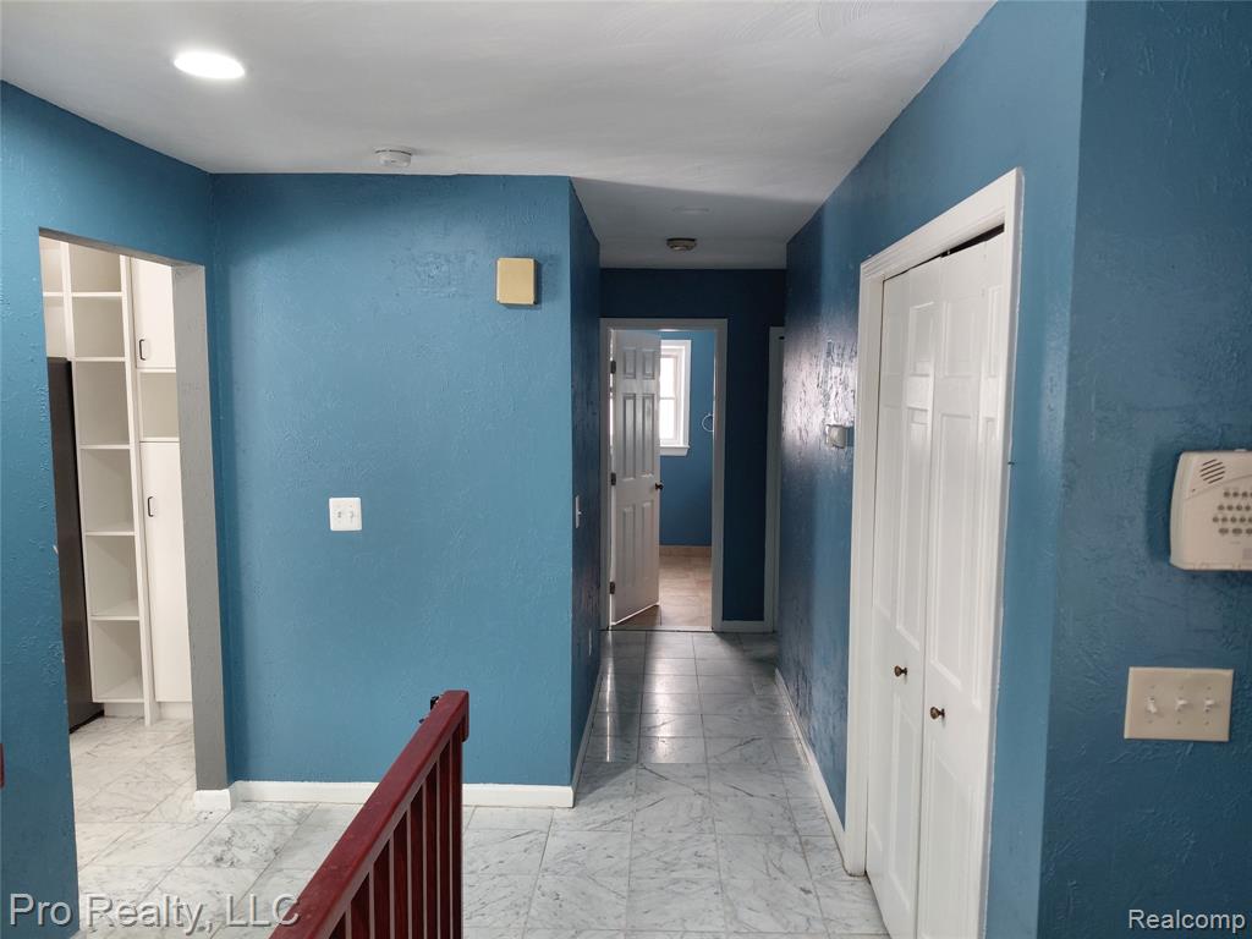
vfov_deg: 54.9
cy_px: 470
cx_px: 626
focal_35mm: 25
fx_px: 904
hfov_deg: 69.4
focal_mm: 4.69
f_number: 1.8
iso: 200
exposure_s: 1/60
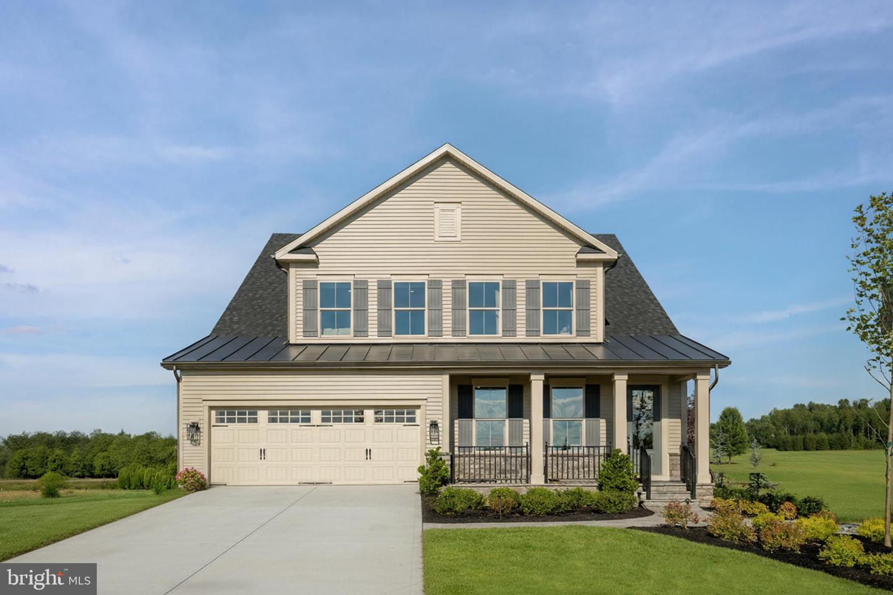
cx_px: 446
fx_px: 769
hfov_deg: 60.3
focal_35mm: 31
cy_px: 298
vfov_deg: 42.3
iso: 64
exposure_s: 1/200
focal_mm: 31
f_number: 8
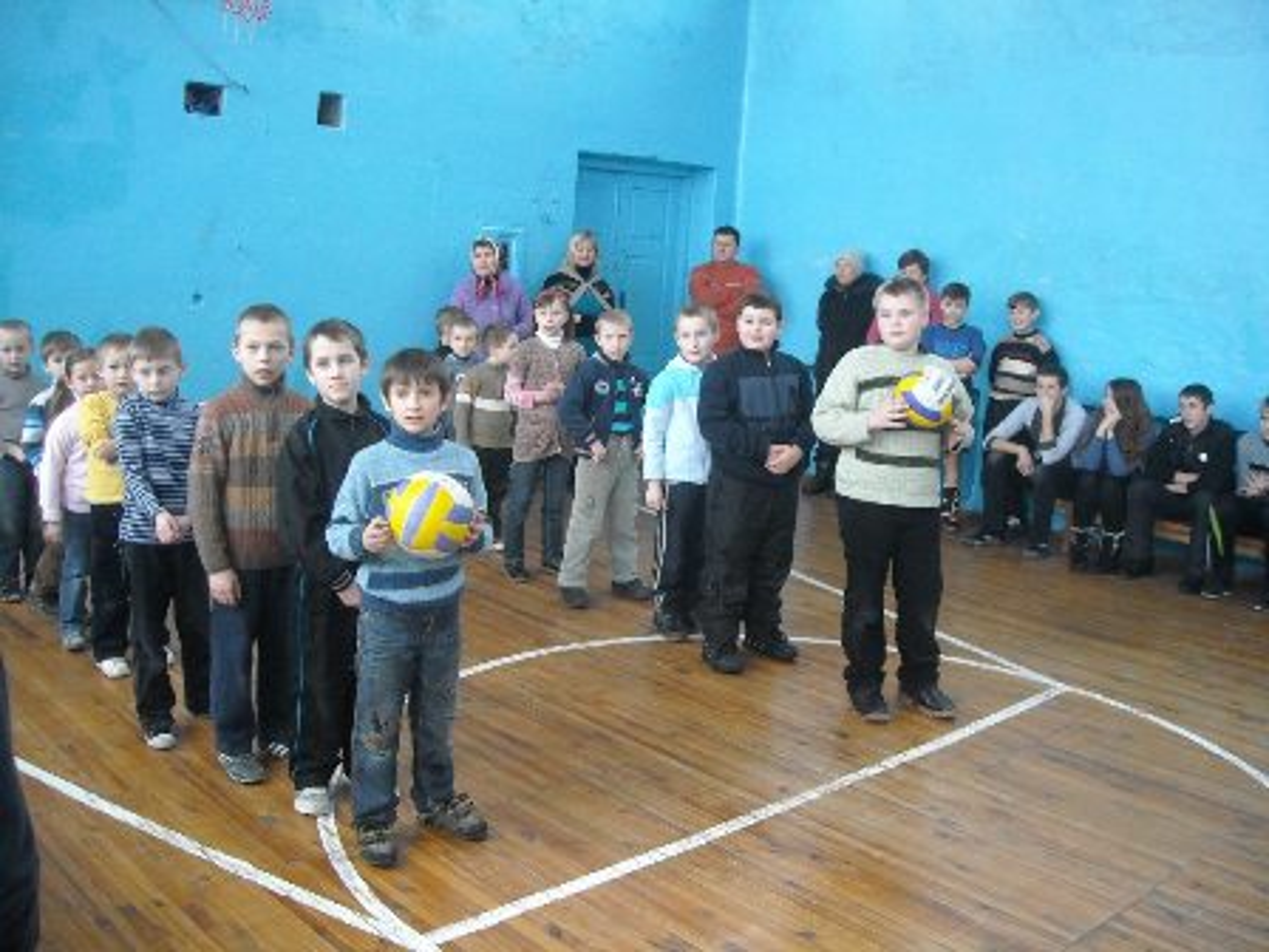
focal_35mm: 35
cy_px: 476
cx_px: 634
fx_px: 1283
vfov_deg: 40.7
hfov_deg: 52.6
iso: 366
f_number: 2.8
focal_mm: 5.7
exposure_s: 1/60
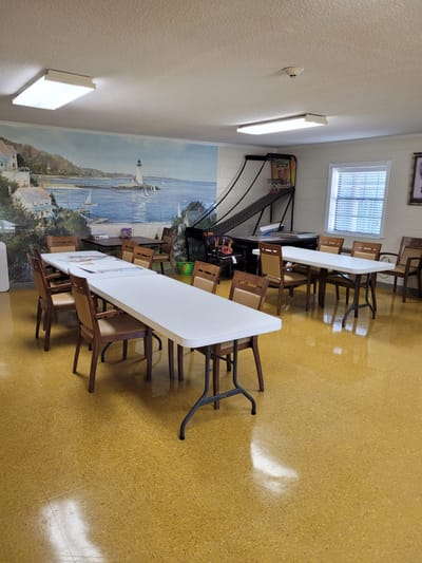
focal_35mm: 26
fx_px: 422
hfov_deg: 53.1
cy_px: 282
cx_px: 211
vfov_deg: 67.3
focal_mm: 5.4
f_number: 1.8
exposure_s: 1/120
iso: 200
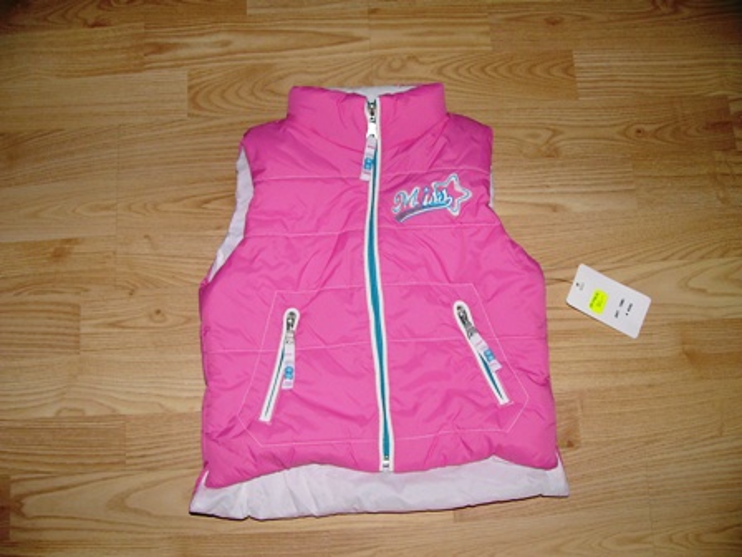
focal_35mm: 36
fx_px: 772
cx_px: 371
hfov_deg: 51.4
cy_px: 278
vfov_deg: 39.7
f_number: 2.8
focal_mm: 6
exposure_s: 1/80
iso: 100
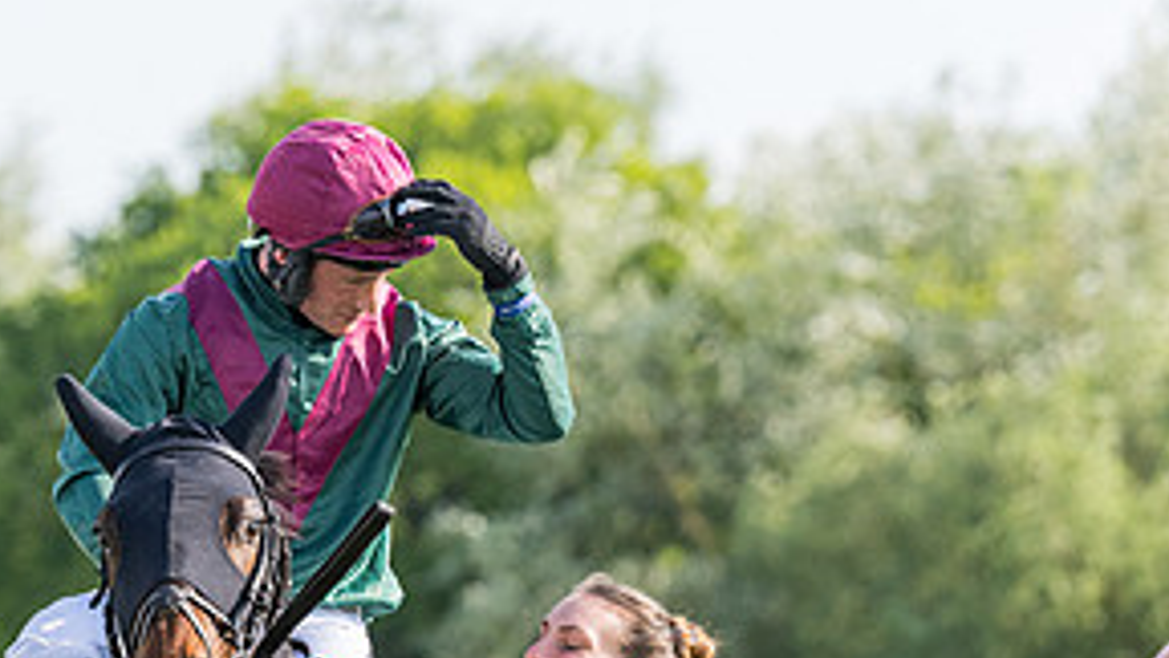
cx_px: 288
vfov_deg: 2.4
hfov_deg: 4.2
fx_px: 15840
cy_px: 733
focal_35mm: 511
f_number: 4
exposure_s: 1/3200
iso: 500
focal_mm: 155
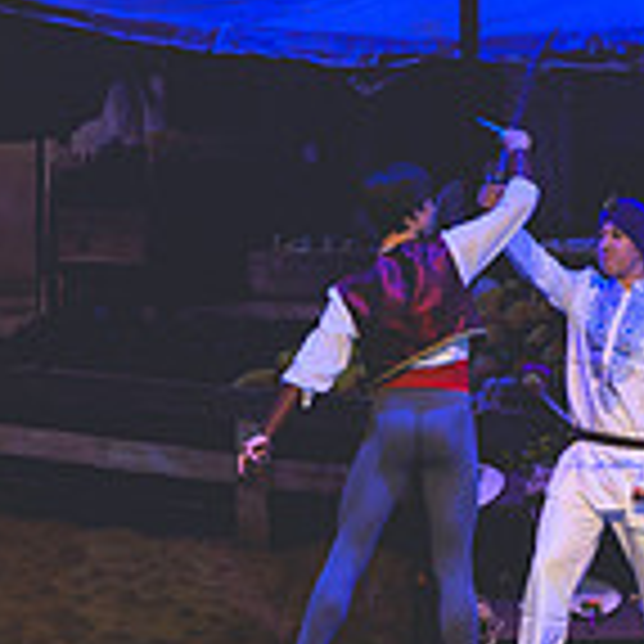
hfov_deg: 4.1
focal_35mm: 425
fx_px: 8945
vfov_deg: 4.1
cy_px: 491
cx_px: 680
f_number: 2.8
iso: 1800
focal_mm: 82
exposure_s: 1/500
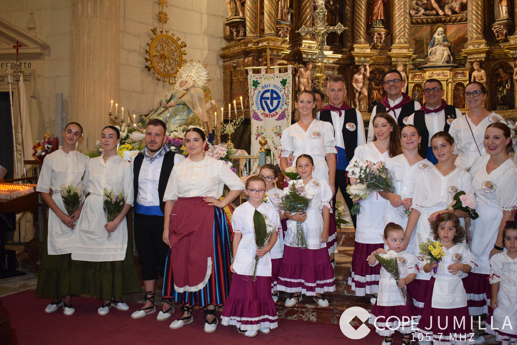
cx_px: 258
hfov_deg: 51.3
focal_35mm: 38
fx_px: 538
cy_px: 172
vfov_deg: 35.5
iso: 2500
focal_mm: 25
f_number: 4
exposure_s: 1/60
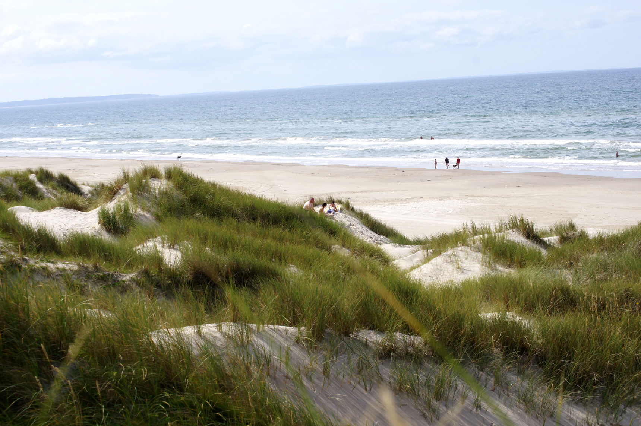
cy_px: 213
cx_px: 320
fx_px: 1468
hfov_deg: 24.6
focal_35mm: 82
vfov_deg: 16.5
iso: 100
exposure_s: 1/160
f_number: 11
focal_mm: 55
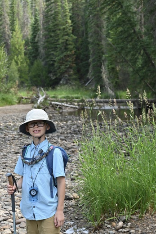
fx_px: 487
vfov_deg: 27.0
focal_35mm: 75
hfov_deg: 18.2
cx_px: 78
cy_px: 117
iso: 100
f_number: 5
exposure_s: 1/100
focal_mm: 50
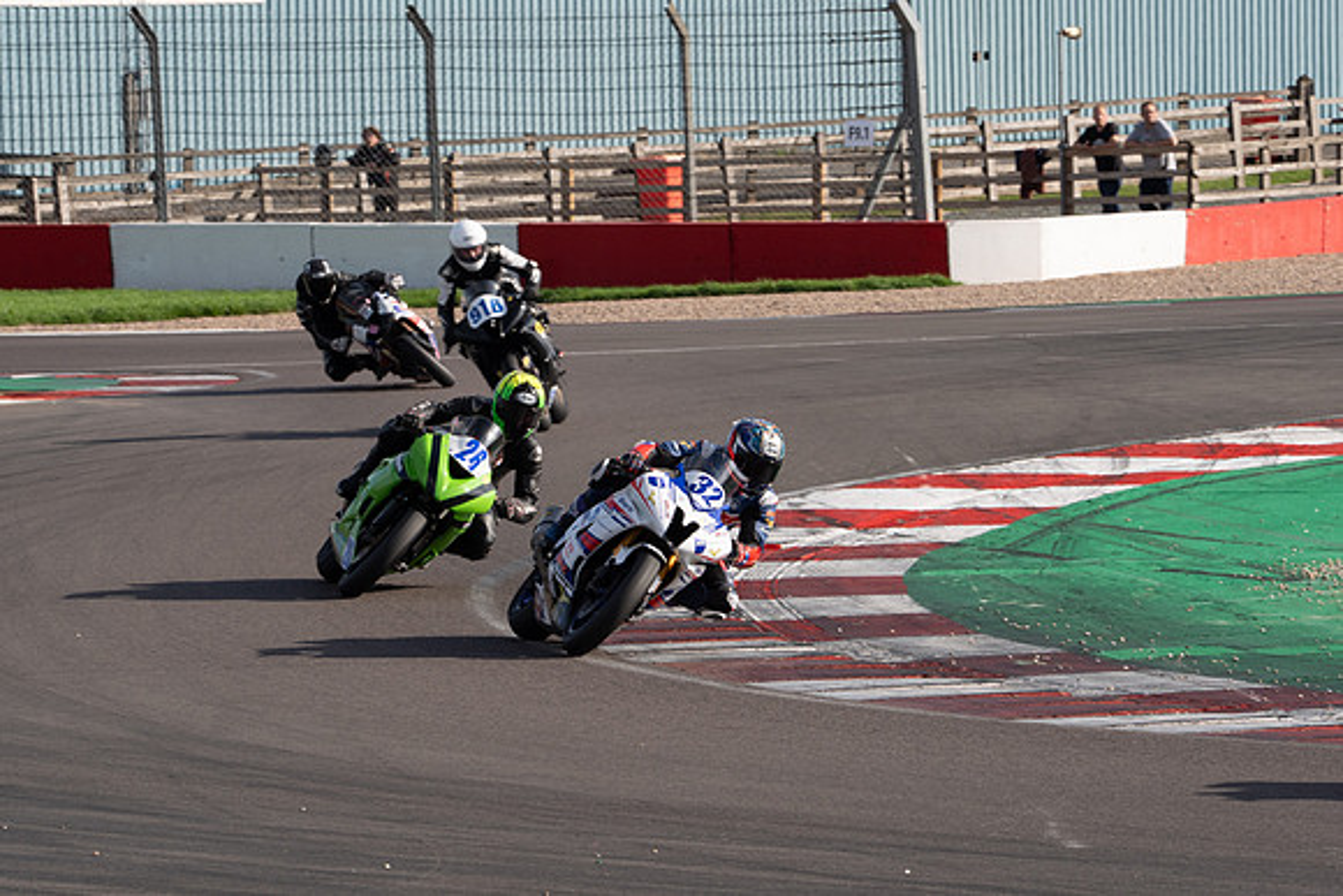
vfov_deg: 5.0
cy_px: 379
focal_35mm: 277
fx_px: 10327
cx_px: 588
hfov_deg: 7.4
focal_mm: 240
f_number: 14
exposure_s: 1/400
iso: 500
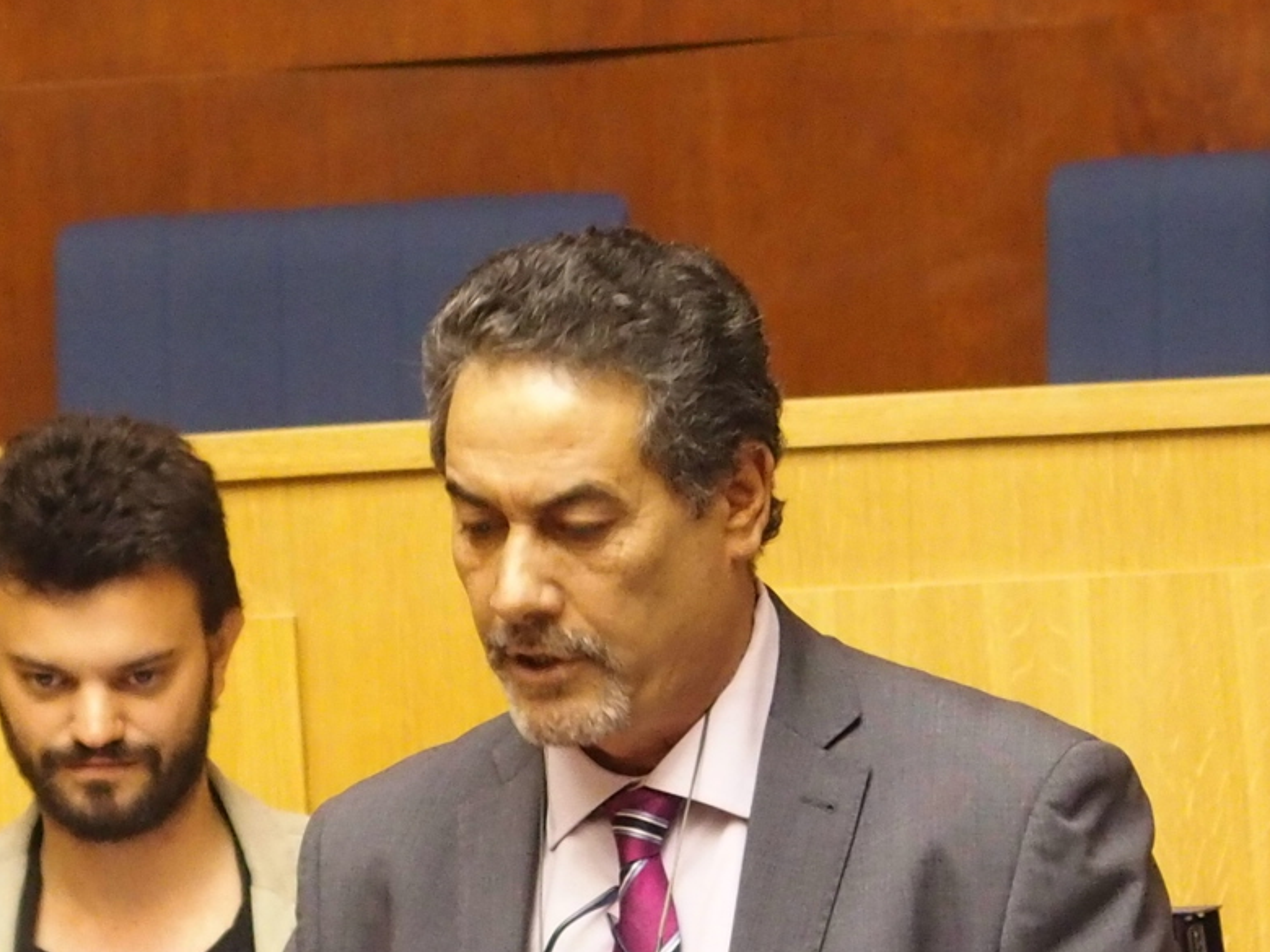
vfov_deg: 3.8
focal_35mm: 394
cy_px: 1019
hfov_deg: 5.0
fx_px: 14455
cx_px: 858
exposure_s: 1/60
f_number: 2.8
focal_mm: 31.8
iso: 800
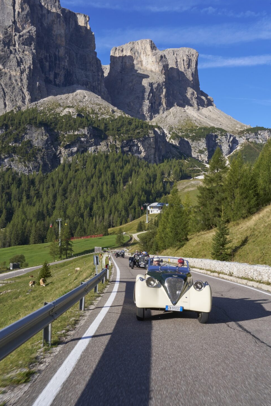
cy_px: 206
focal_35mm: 35
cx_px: 133
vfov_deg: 54.4
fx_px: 395
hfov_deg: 37.8
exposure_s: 1/100
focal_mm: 34
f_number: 22
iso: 400
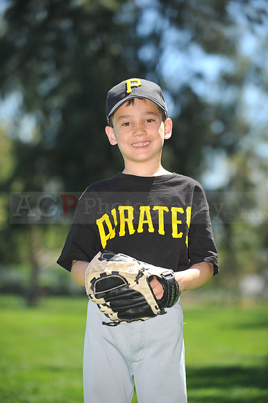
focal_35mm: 112
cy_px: 202
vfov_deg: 18.3
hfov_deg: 12.2
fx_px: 1252
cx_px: 134
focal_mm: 112
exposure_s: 1/1000
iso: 200
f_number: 4
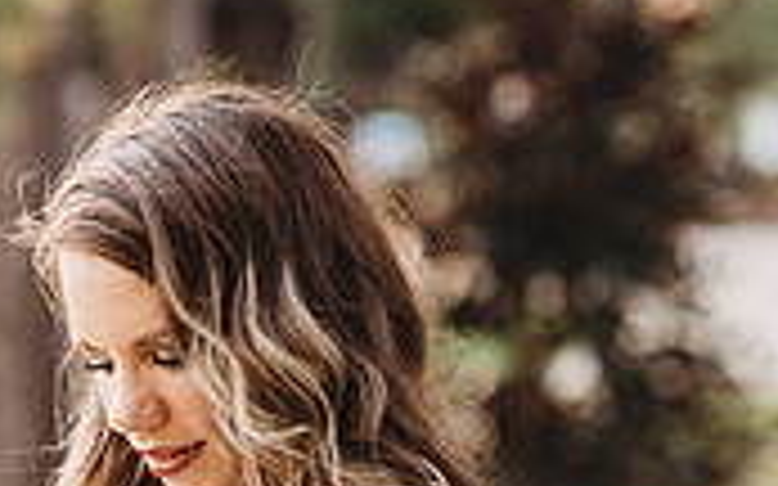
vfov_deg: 5.8
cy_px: 770
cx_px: 234
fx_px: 4769
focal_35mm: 225
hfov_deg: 9.3
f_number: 2.5
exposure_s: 1/320
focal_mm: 85
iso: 160
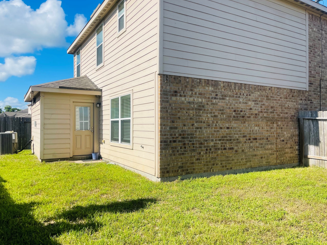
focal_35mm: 26
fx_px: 246
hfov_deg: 67.3
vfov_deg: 53.1
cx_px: 158
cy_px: 123
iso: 32
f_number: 1.6
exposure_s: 1/4049
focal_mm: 5.1
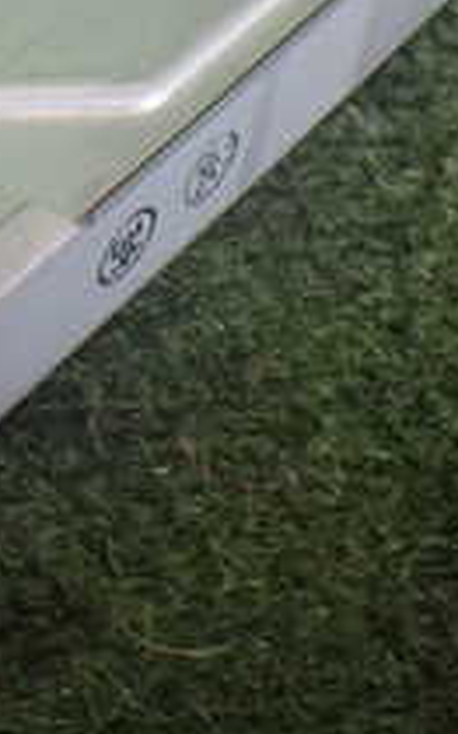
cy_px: 77
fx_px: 1820
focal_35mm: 91
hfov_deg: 13.6
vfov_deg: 22.3
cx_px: -210
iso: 320
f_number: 2.3
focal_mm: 5.4
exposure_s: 1/125
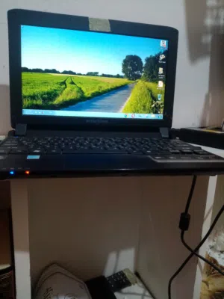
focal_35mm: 26
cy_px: 150
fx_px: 224
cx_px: 112
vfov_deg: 67.3
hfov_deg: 53.1
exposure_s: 1/25
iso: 555
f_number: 1.8
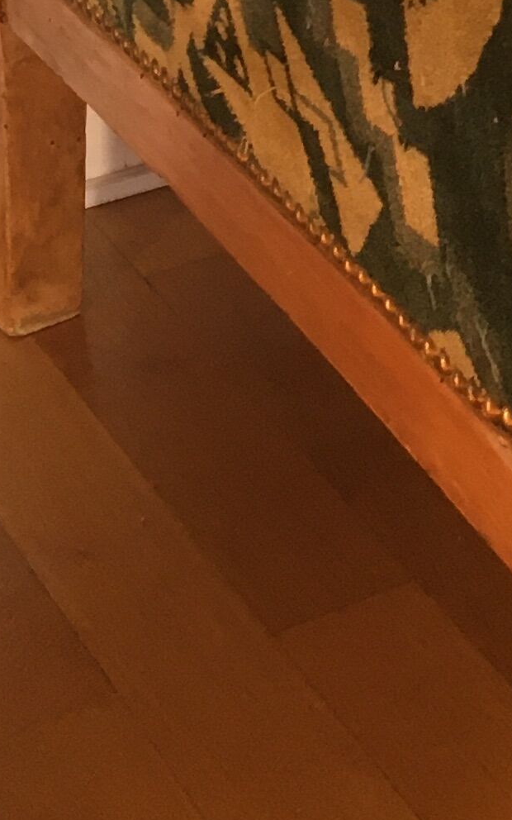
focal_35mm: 125
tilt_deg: -16.3
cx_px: 934
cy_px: -373
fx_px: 2791
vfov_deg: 15.5
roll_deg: +0.8
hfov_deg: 9.9
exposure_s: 1/33
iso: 50
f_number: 2.2
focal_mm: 4.15
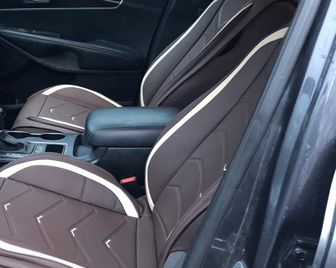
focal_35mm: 52
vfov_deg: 29.1
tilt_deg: -22.4
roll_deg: -2.5
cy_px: 131
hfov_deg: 33.6
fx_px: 517
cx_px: 18
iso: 80
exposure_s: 1/7
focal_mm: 3.99
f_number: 1.8
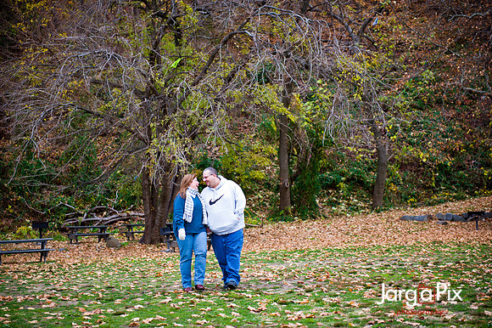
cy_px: 164
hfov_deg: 28.9
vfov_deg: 19.4
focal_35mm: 70
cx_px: 246
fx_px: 956
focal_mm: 70
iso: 200
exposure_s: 1/200
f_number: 3.2
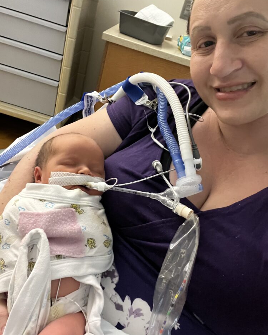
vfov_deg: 55.7
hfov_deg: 45.8
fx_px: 317
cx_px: 131
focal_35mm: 32
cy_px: 167
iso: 800
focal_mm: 2.71
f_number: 2.2
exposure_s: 1/17
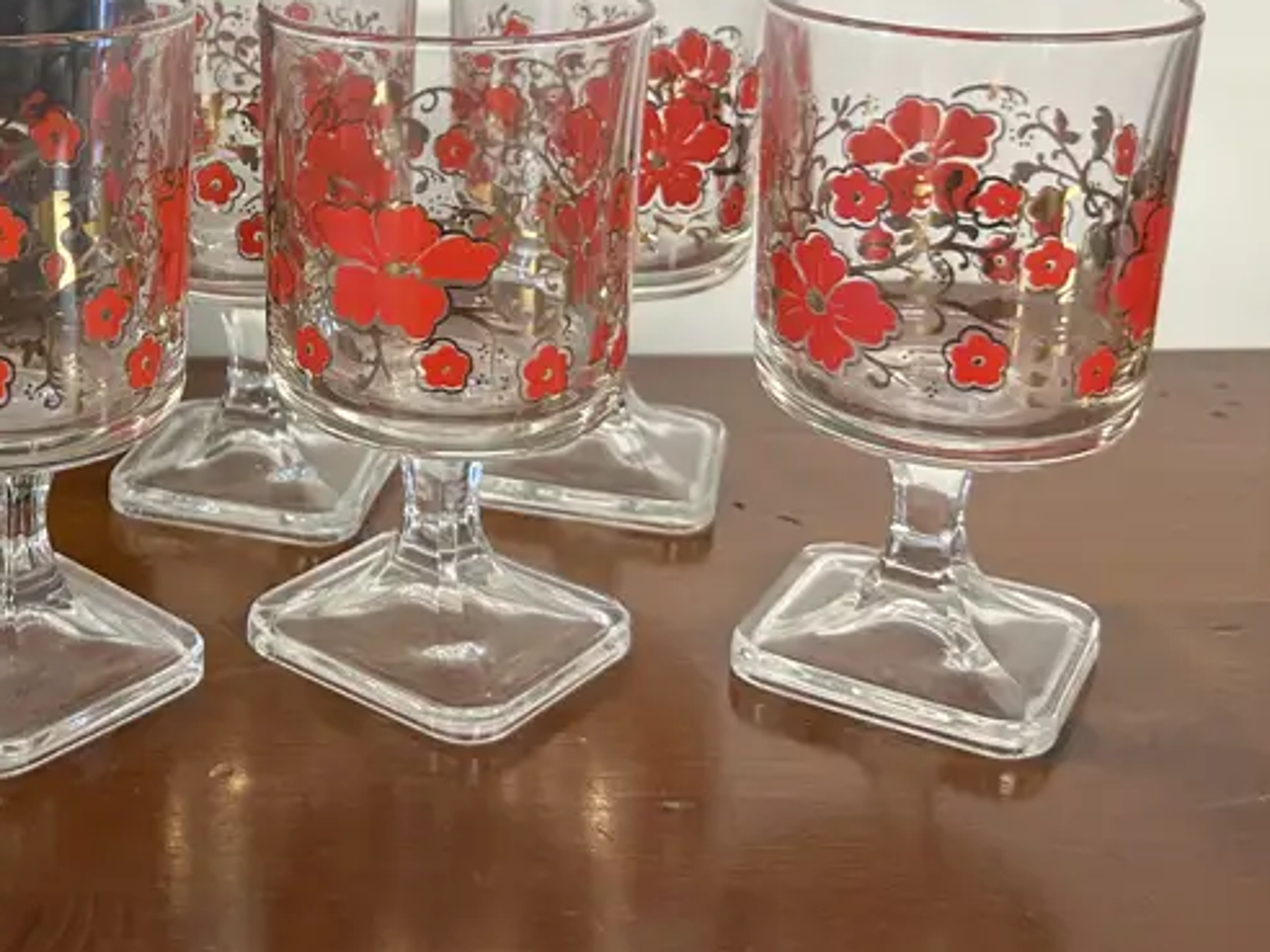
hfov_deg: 35.9
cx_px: 132
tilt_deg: -13.2
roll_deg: +1.3
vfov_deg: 28.1
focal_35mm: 50
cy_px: 119
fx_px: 1834
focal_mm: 6.86
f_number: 1.78
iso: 200
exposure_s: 1/100
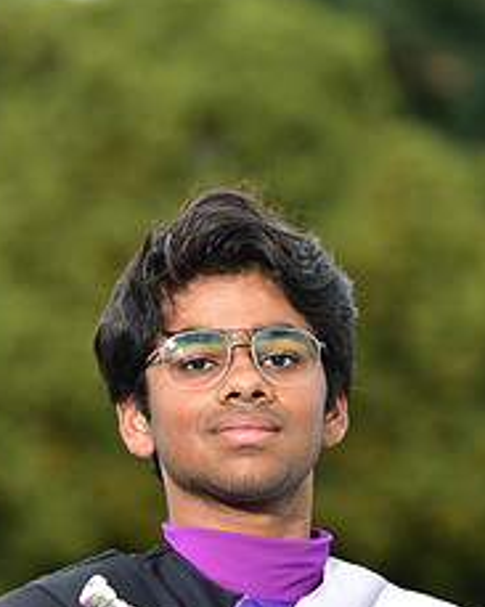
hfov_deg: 3.9
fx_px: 7038
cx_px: 224
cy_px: 713
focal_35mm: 392
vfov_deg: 4.9
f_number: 4.5
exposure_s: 1/125
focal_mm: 165
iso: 500
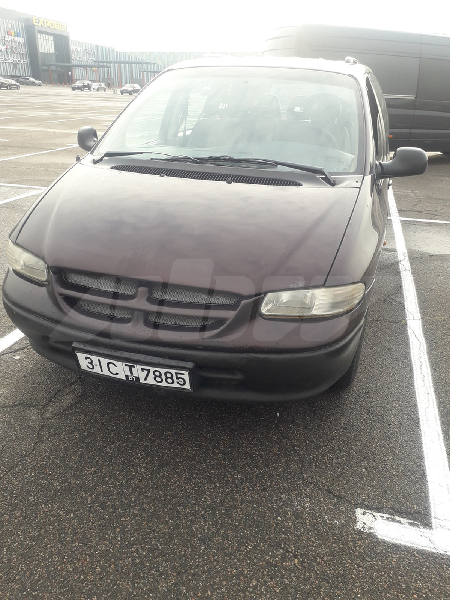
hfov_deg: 51.4
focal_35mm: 27
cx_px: 225
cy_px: 300
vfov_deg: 65.3
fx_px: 468
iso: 40
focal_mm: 3.6
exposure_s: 1/324
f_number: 1.9
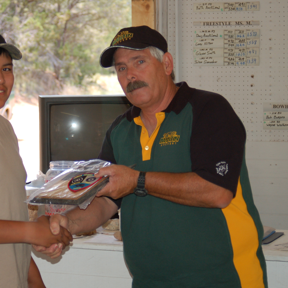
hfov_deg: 12.7
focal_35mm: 137
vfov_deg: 12.7
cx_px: 73
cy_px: 139
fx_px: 1290
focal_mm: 66
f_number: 5.3
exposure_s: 1/200
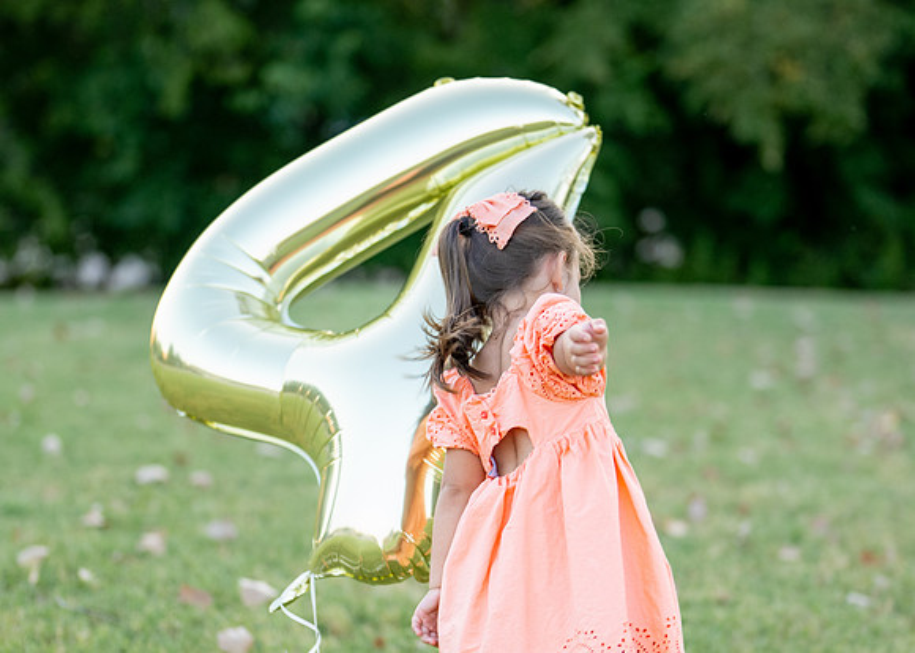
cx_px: 422
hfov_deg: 18.5
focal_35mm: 108
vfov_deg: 13.2
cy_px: 431
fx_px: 2810
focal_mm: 50
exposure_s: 1/640
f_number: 1.2
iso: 200
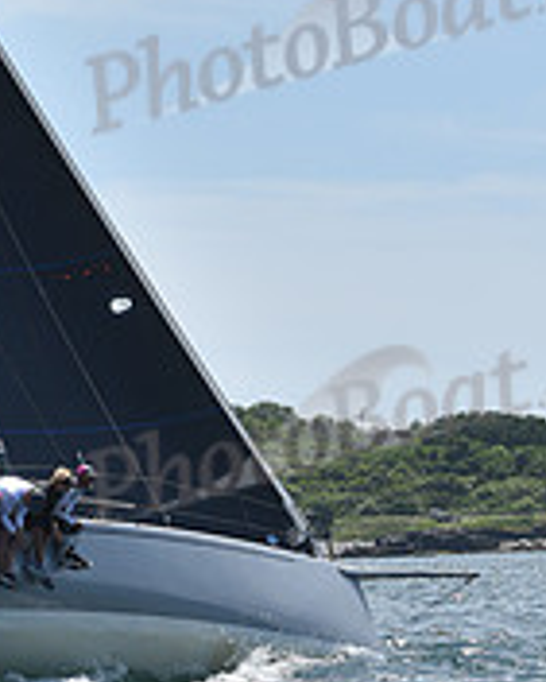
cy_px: -112
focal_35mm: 217
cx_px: -114
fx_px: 4379
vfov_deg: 8.8
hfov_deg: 7.1
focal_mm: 70
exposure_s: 1/1250
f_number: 7.1
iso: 250
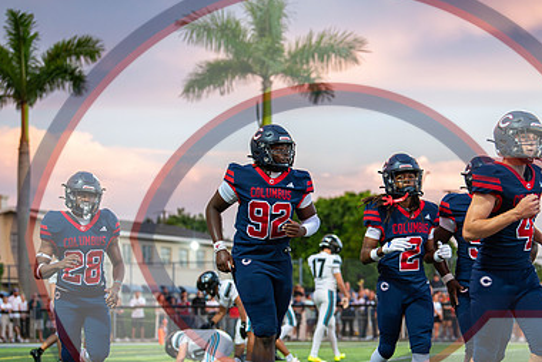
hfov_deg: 16.4
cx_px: 324
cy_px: 237
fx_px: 1883
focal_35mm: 125
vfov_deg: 11.0
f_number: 2.8
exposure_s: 1/1000
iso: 3200
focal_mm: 82
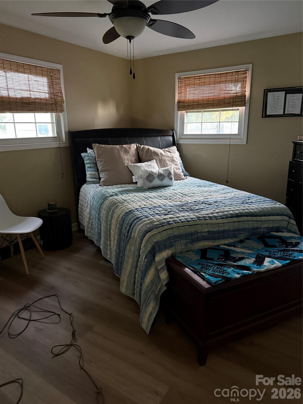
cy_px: 202
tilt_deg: -14.8
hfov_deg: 56.8
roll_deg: +0.4
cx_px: 152
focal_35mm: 24
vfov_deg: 71.6
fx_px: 280
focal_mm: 6.76
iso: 1000
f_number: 1.78
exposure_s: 1/30
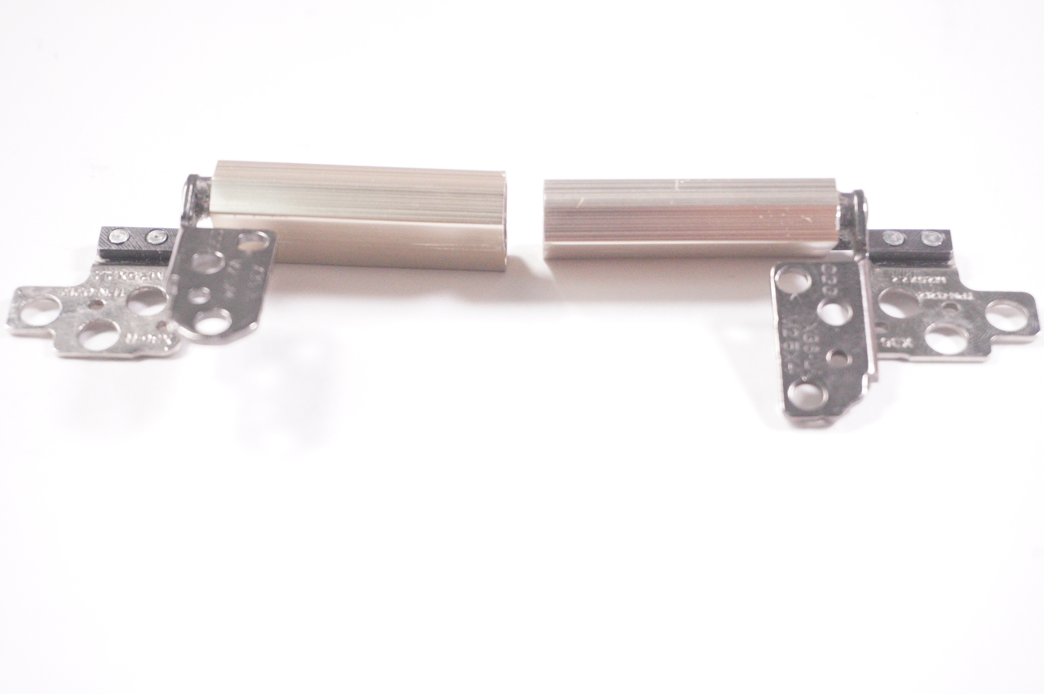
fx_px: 2173
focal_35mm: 75
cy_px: 347
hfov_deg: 27.0
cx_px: 522
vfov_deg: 18.1
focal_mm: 50
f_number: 5.6
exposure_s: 1/1250
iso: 5000
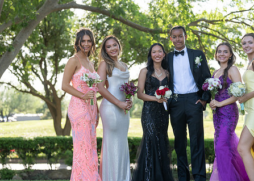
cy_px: 106
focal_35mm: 70
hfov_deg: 28.1
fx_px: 505
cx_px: 164
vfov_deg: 20.3
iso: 160
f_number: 2.2
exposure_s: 1/640
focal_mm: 50
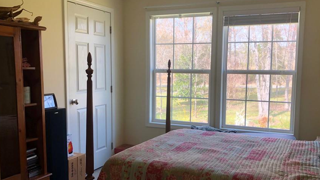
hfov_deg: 53.9
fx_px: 314
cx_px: 178
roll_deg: +0.6
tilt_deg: -6.7
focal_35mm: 37
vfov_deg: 31.9
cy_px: 105
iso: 25
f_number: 1.8
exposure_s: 1/120
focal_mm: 3.99
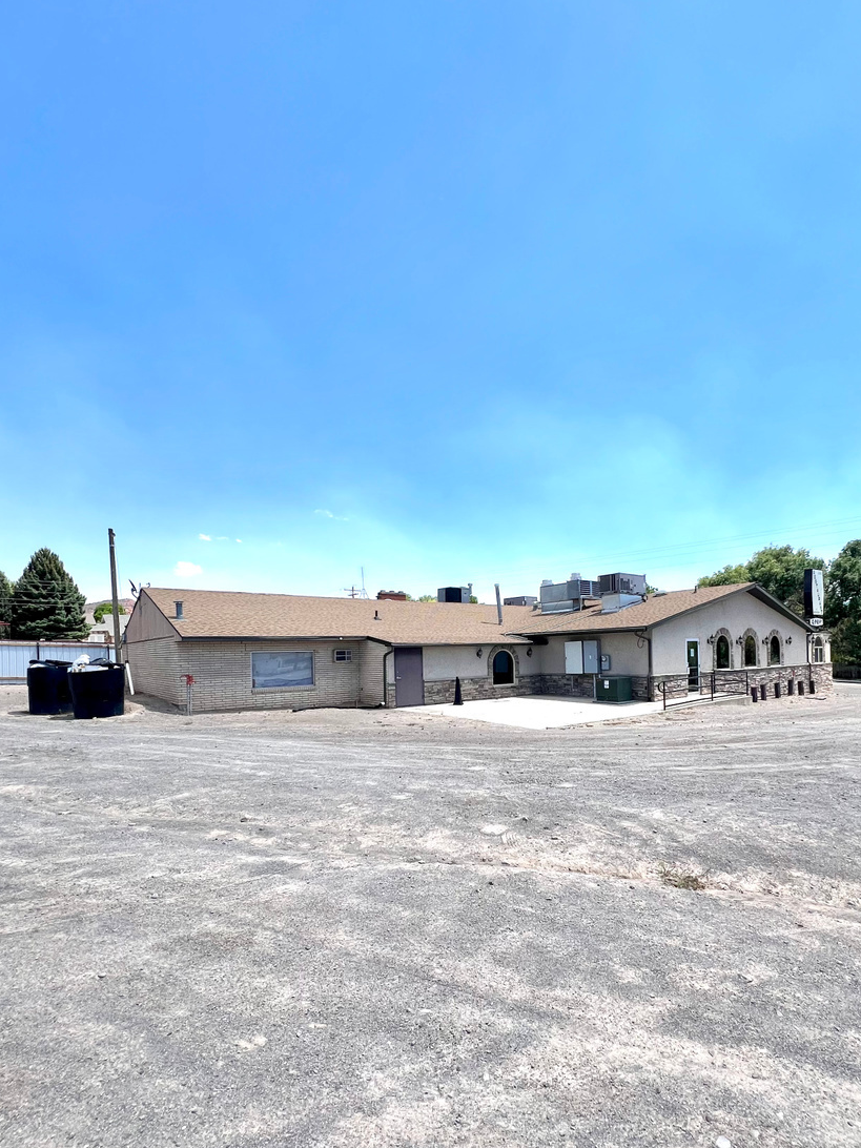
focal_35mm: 16
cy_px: 654
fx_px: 531
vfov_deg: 93.9
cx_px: 470
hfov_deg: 77.9
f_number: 1.8
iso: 32
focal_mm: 1.57
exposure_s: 1/1575
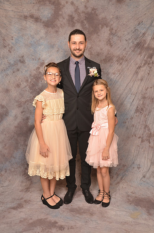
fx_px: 232
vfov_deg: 53.2
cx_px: 77
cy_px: 116
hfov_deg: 36.7
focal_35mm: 36
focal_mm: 24
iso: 200
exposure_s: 1/60
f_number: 5.6
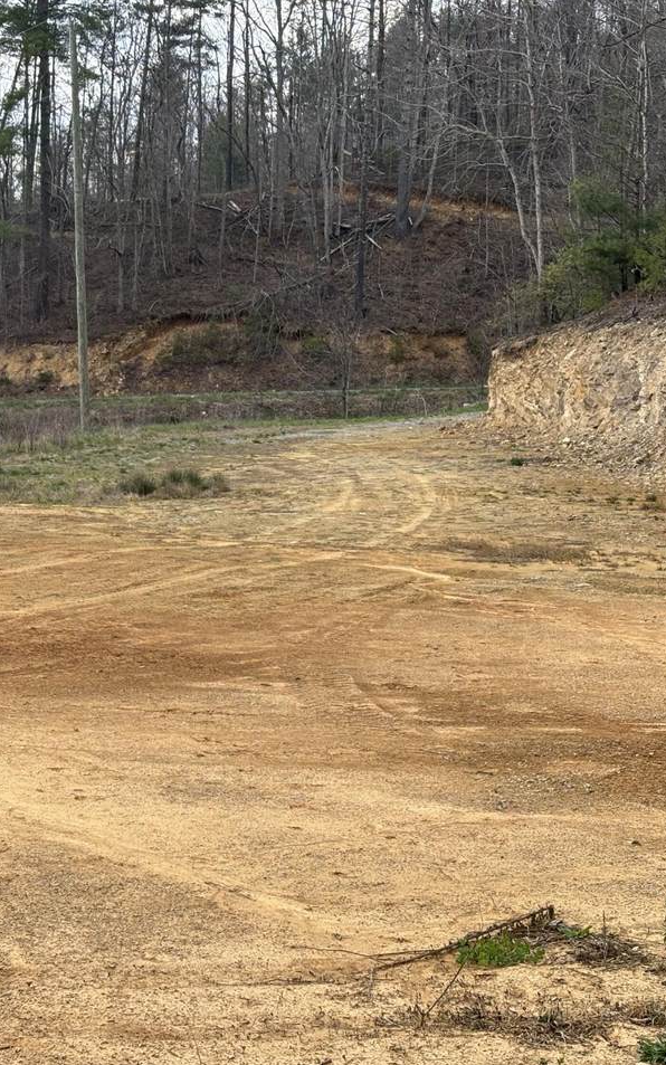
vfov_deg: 27.8
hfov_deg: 17.5
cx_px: 154
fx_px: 2148
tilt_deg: -3.6
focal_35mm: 74
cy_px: 533
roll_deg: -1.0
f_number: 1.6
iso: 32
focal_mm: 5.96
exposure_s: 1/1115
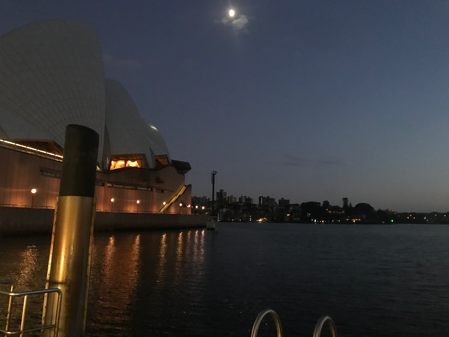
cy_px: 168
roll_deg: +0.0
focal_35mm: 28
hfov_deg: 63.4
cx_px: 224
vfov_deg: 49.7
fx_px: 363
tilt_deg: +8.0
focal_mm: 3.99
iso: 125
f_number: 1.8
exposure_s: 1/4
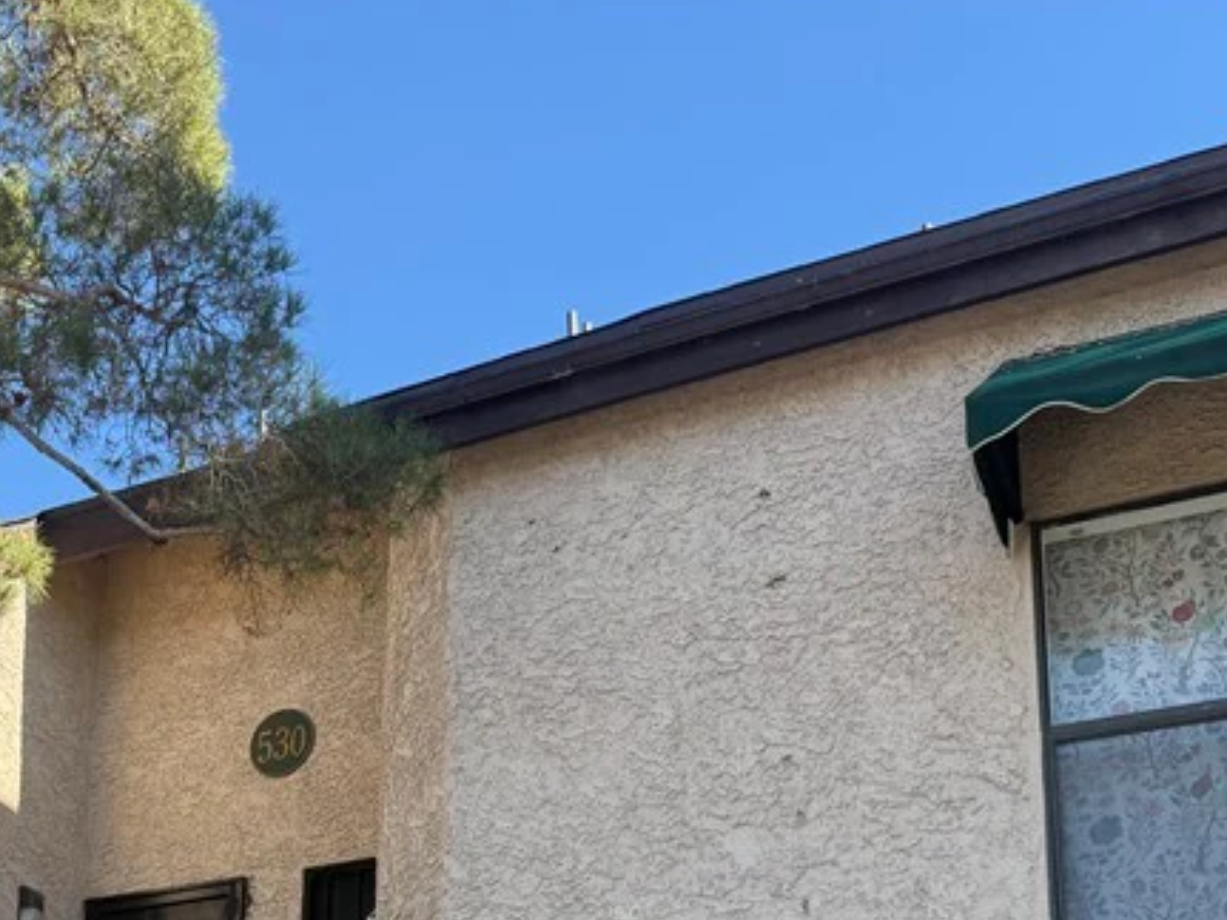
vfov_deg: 23.7
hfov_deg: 32.3
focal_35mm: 57
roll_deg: -2.2
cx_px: 145
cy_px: 1065
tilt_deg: +16.0
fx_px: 2020
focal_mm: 6.76
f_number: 1.78
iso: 100
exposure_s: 1/1553
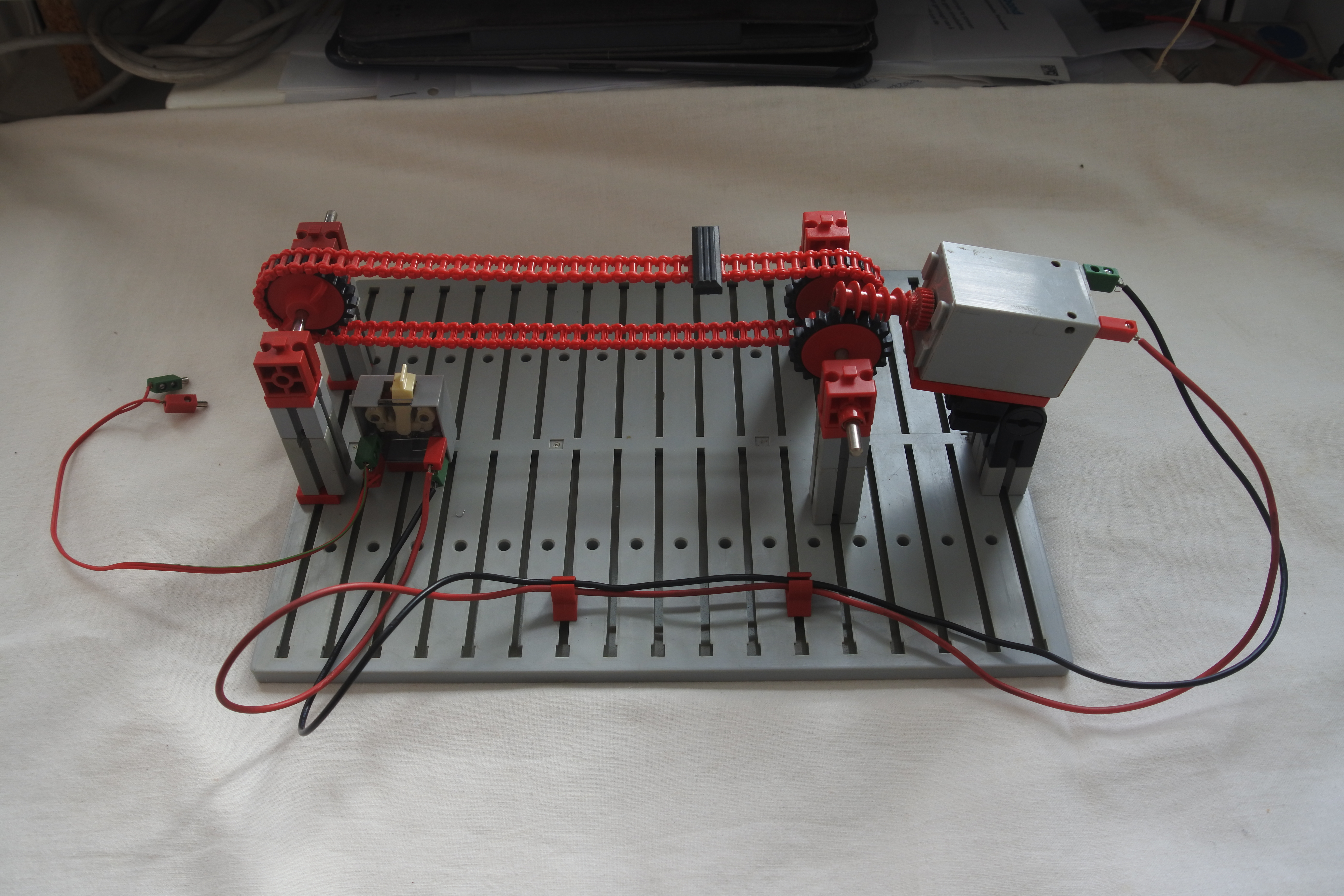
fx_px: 1120
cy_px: 448
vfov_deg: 43.6
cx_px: 672
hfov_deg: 61.9
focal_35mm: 30
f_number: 8
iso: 200
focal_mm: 11.4
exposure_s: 1/100
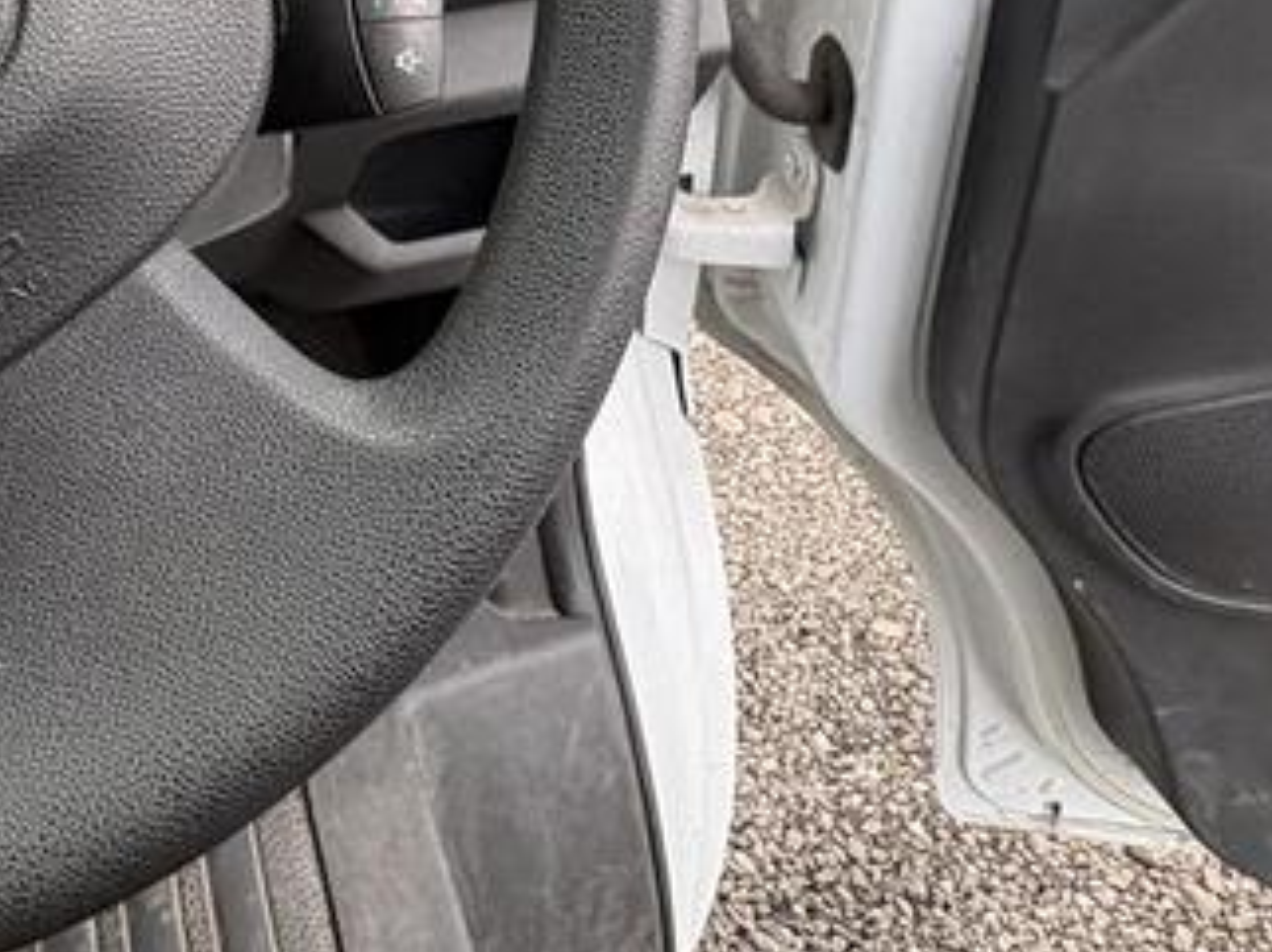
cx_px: 55
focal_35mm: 39
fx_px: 1432
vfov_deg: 32.2
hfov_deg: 42.6
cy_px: -107
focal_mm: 2.22
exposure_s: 1/141
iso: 100
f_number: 2.2
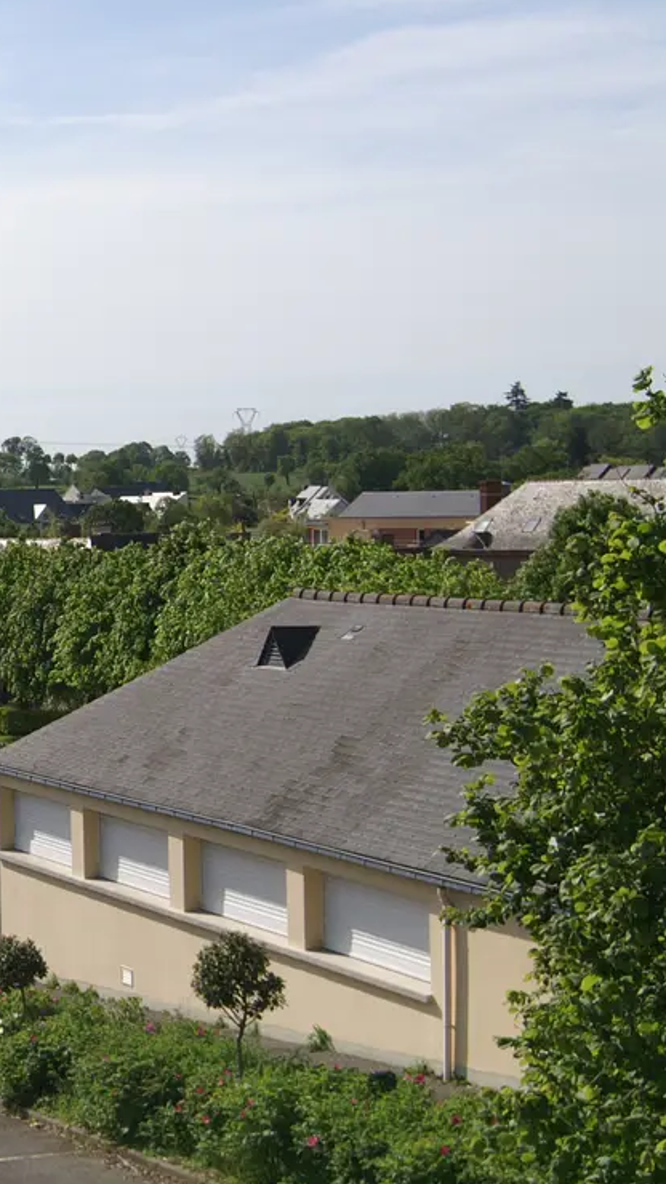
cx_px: -331
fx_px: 2387
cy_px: 564
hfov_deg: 14.8
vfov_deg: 27.9
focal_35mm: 76
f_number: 8
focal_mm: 28
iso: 100
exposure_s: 1/500
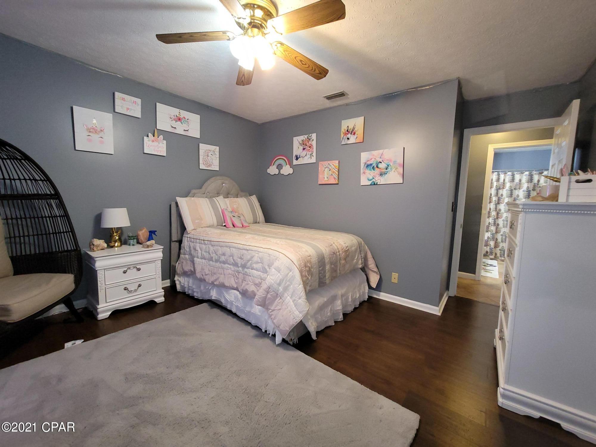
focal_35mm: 13
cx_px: 298
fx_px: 224
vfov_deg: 89.9
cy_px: 224
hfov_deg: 106.2
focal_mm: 2.2
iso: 320
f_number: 2.2
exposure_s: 1/39
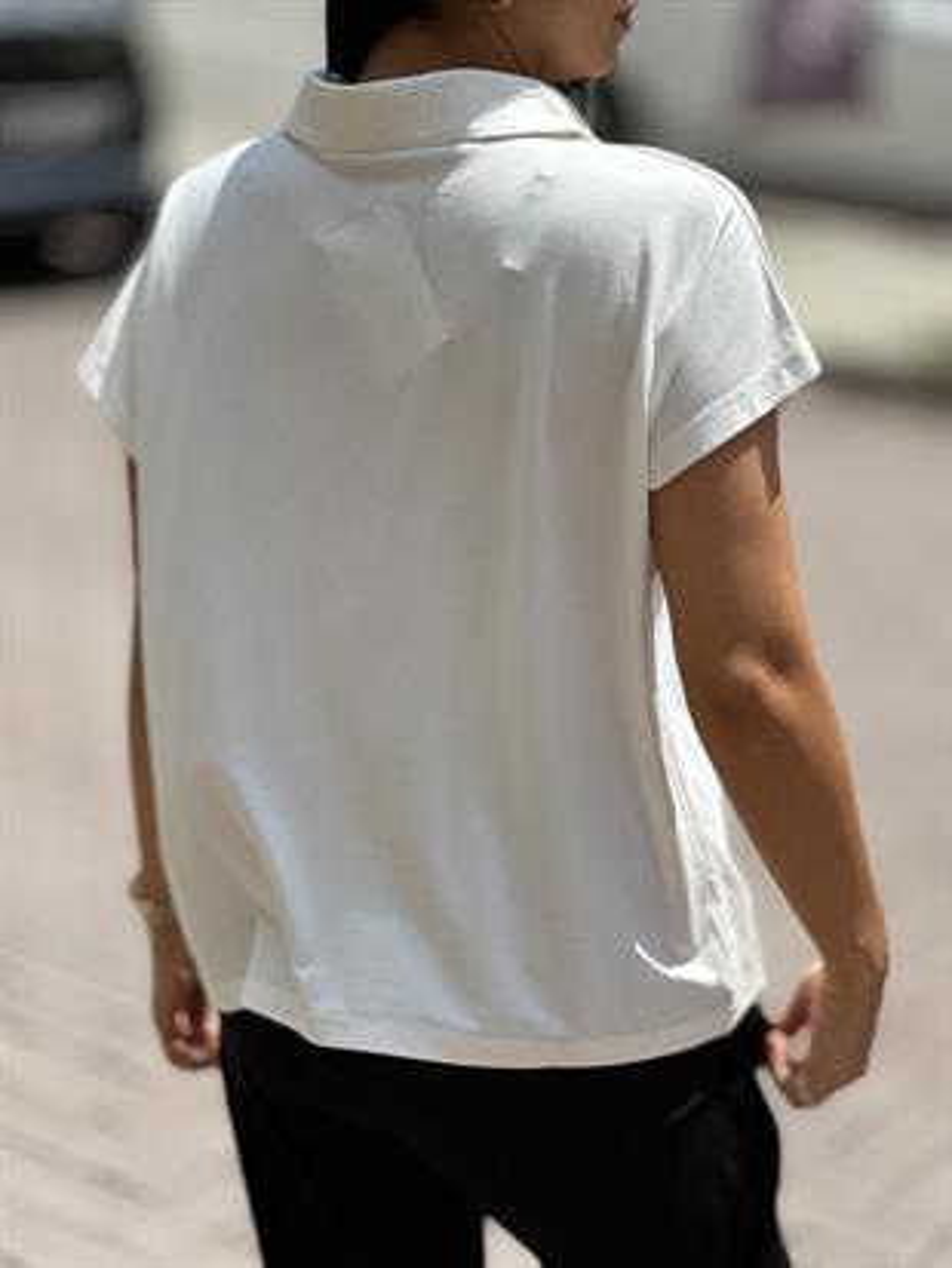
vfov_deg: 25.3
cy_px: 634
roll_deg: -0.7
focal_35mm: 77
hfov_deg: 19.1
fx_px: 2822
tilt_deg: -14.7
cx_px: 476
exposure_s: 1/1014
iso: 32
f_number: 2.8
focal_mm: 9
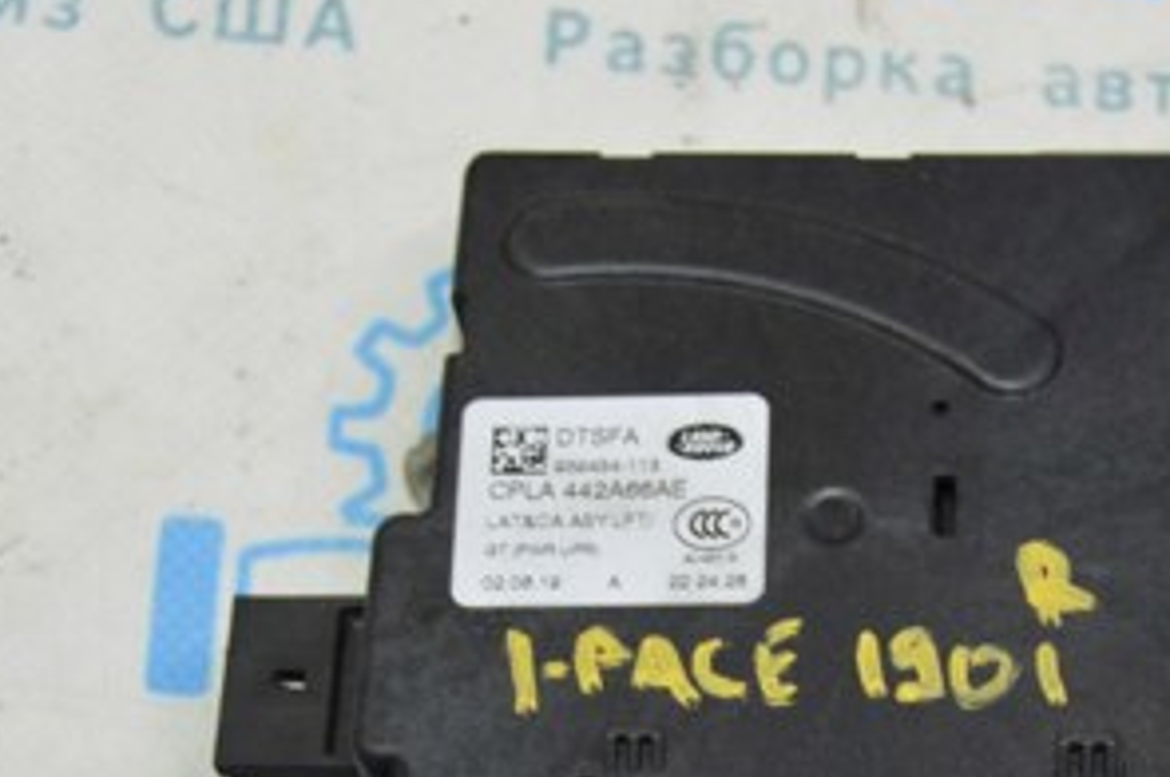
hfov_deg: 19.6
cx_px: 765
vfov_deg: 12.9
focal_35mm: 104
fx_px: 3376
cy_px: 811
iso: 640
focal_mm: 32
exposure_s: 1/60
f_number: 4.5
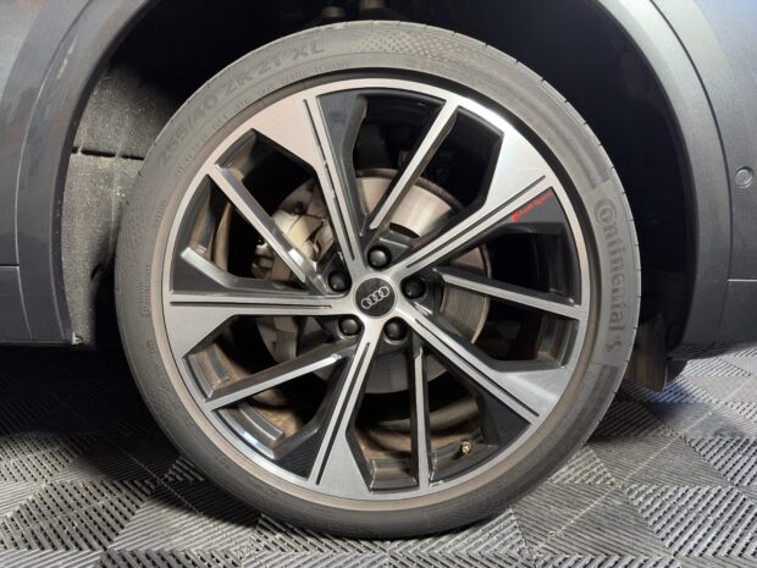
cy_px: 284
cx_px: 378
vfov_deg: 53.1
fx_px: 569
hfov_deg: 67.3
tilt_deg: -9.5
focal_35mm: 26
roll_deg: +0.4
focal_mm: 5.96
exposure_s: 1/25
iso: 320
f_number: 1.6
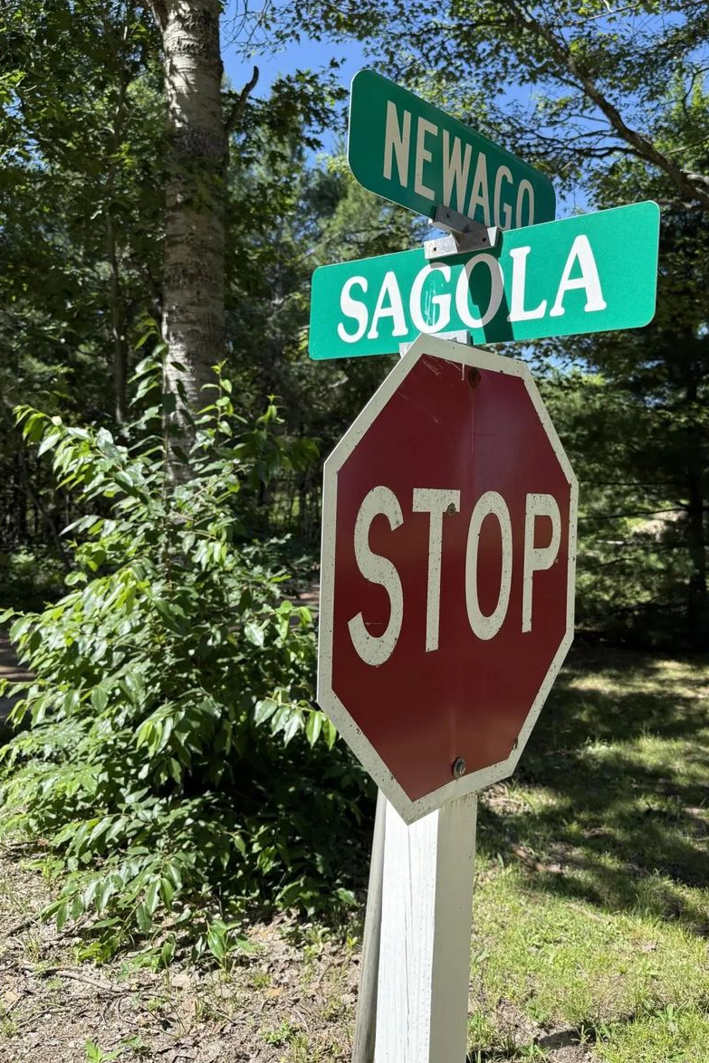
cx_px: 440
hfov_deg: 44.6
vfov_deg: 63.3
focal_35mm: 29
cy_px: 451
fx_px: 857
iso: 100
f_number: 1.78
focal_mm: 6.76
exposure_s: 1/2000
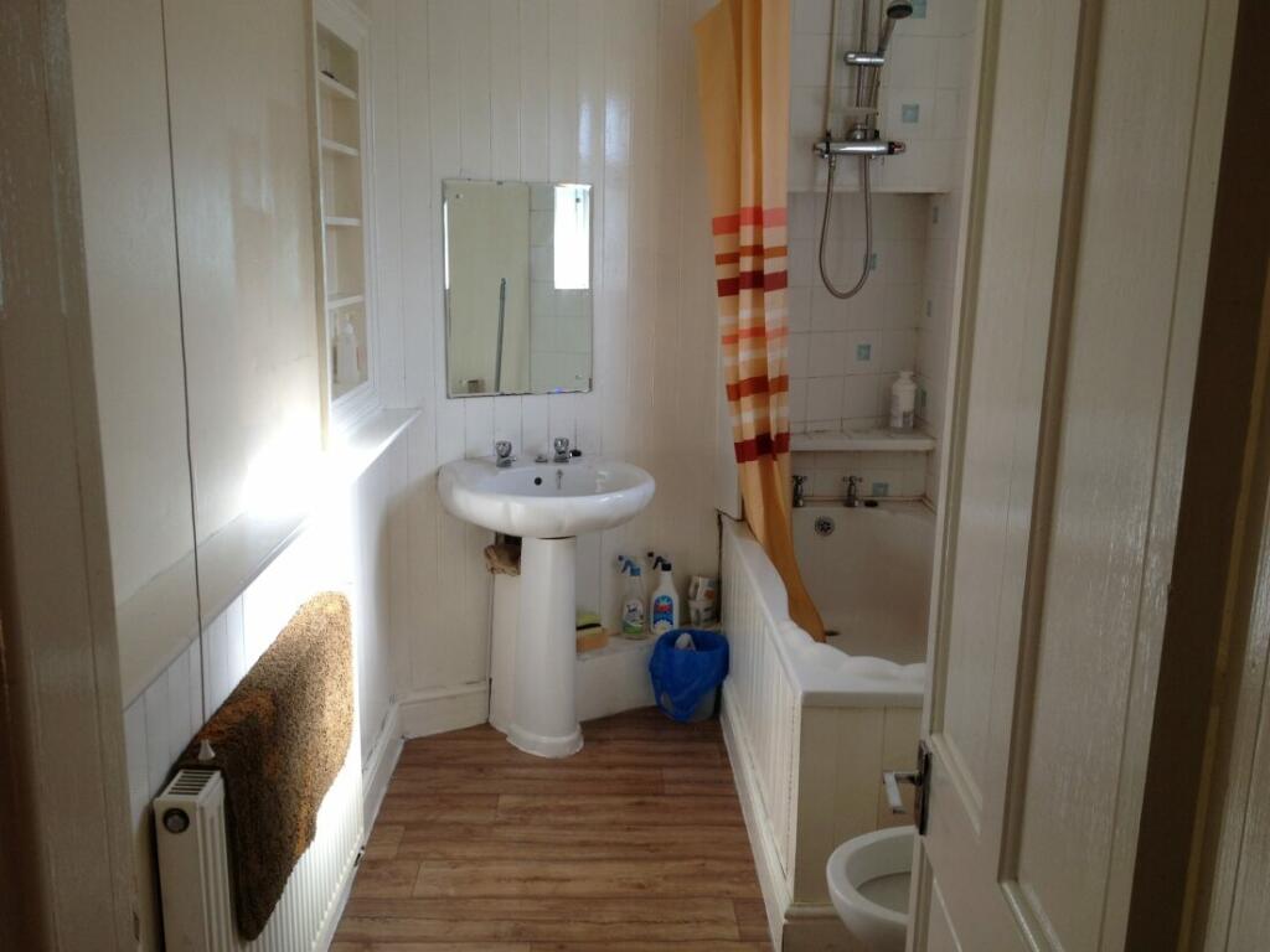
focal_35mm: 35
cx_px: 635
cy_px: 476
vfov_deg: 40.7
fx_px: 1284
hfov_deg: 52.6
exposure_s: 1/120
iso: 80
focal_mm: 4.28
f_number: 2.4
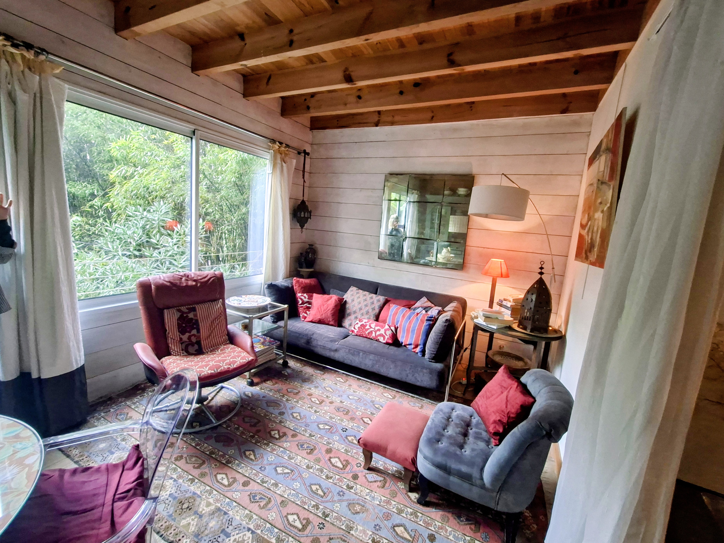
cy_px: 272
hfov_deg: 106.2
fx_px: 272
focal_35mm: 13
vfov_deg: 89.9
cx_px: 362
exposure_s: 1/24
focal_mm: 1.74
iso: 200
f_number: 2.2
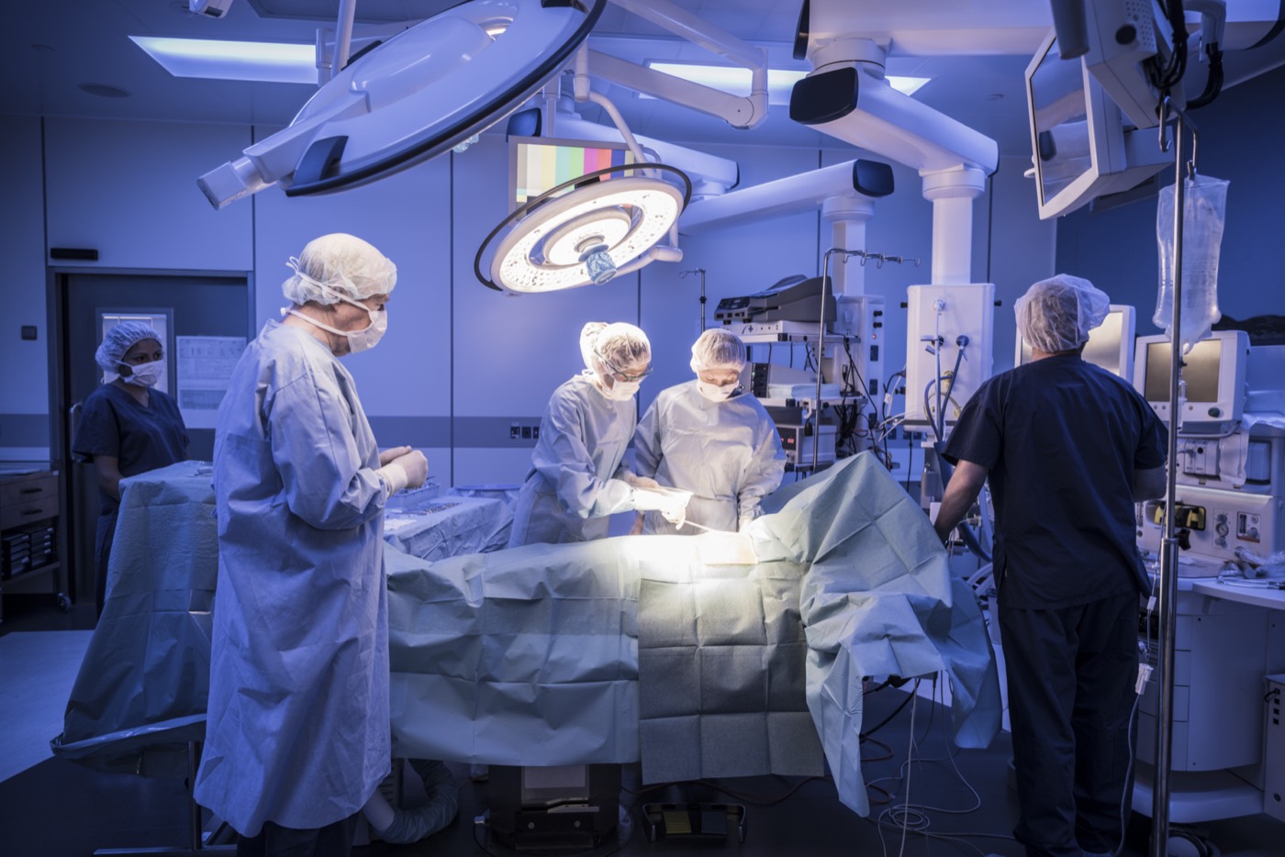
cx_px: 642
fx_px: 857
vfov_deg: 53.2
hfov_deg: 73.7
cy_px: 428
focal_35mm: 24
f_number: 3.5
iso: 250
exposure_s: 1/50
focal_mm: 24
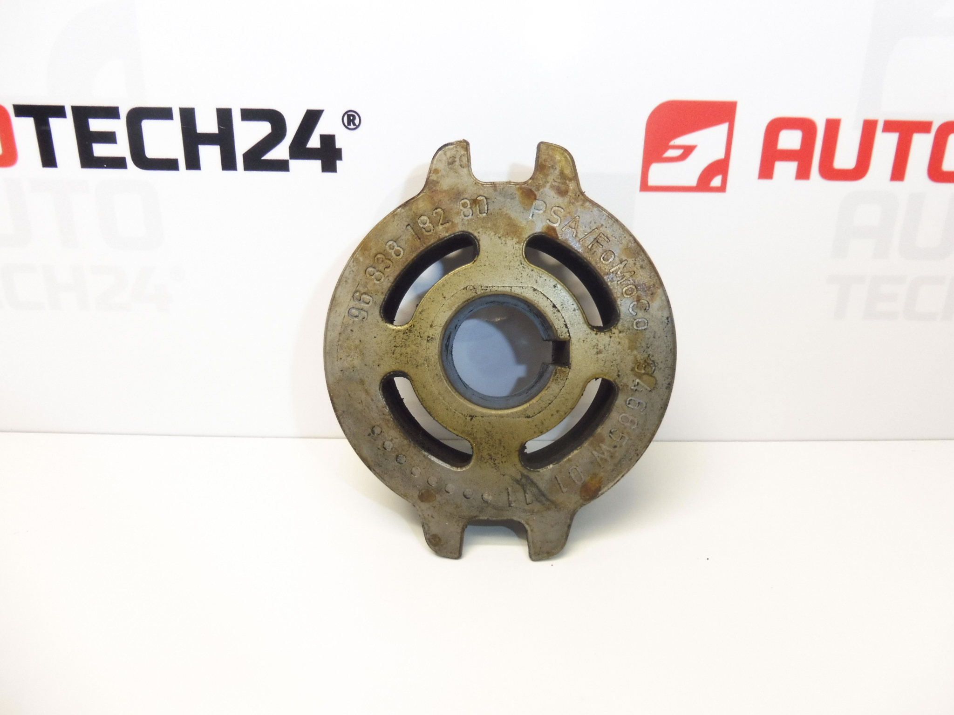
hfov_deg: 71.6
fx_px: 661
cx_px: 477
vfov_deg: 56.8
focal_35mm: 24
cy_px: 358
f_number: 3.5
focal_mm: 4.3
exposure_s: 1/60
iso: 200
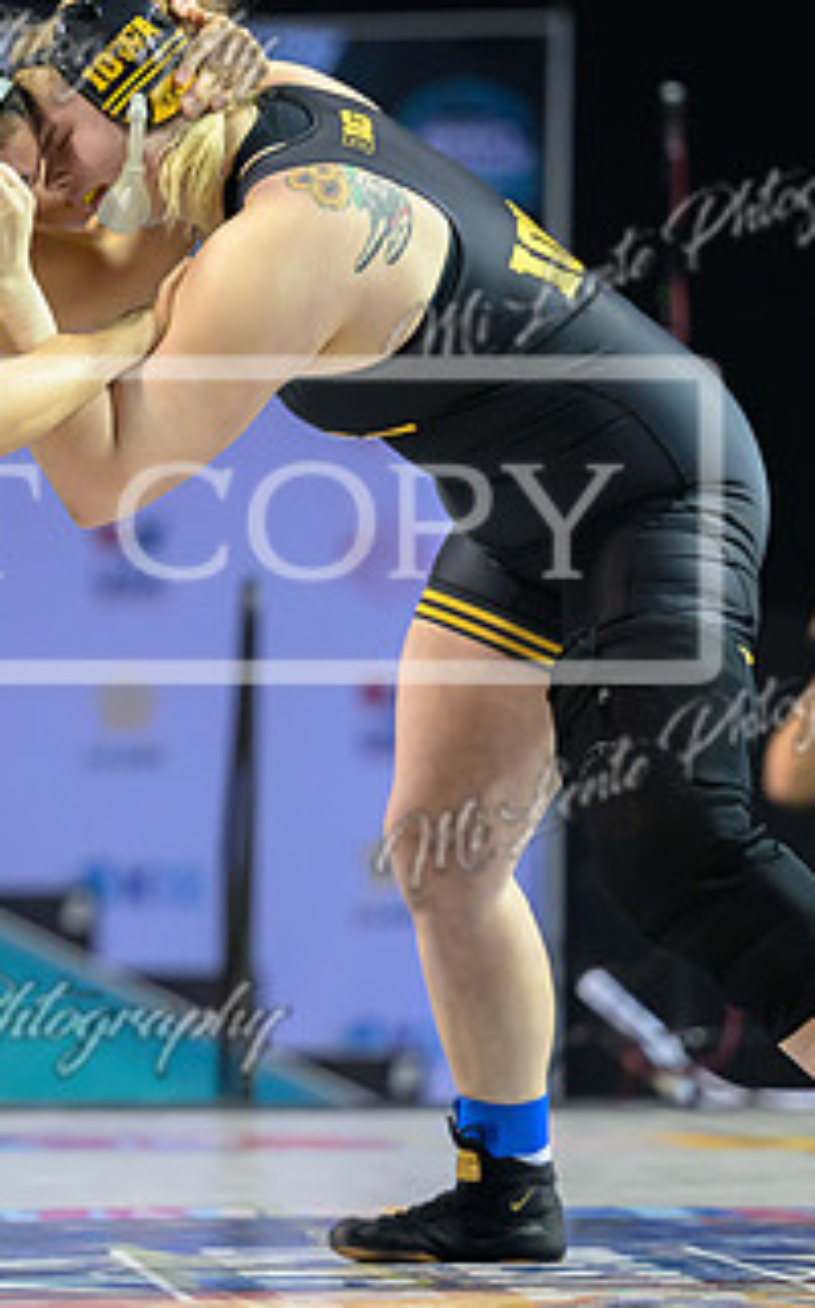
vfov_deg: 8.9
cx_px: -65
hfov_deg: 5.5
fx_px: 8406
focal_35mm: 236
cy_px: 502
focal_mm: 115
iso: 5000
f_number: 2.8
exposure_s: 1/800
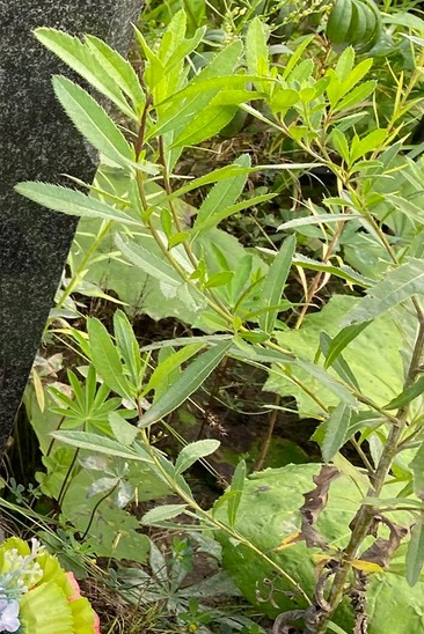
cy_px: 180
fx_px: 1253
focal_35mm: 71
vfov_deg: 28.1
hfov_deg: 16.5
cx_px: -309
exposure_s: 1/136
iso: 32
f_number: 1.8
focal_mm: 4.25
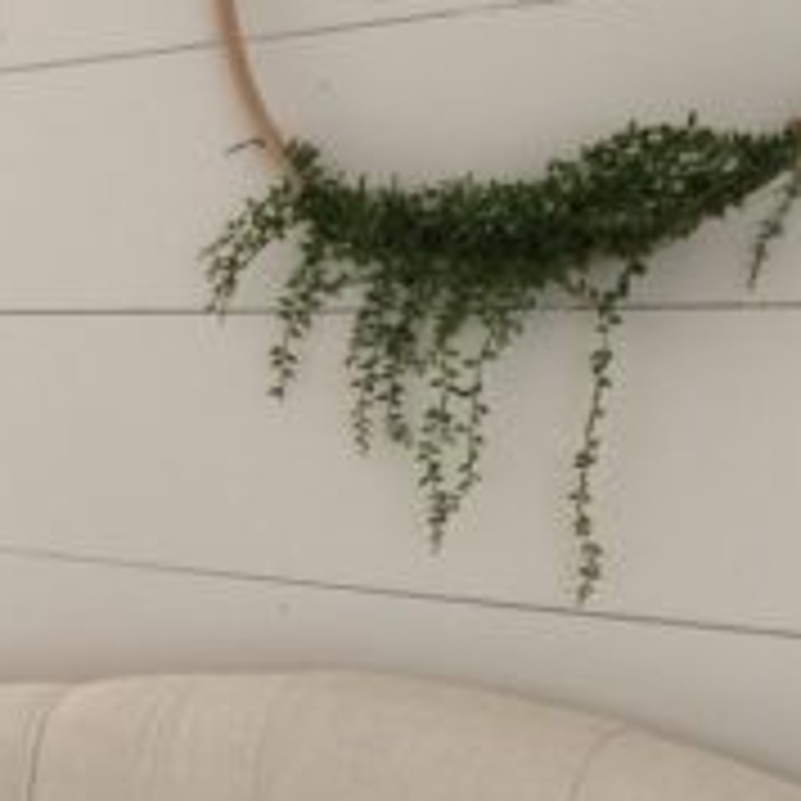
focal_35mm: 72
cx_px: 29
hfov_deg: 23.2
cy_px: 720
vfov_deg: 23.4
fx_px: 1885
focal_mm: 4.15
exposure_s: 1/15
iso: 40
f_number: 2.2
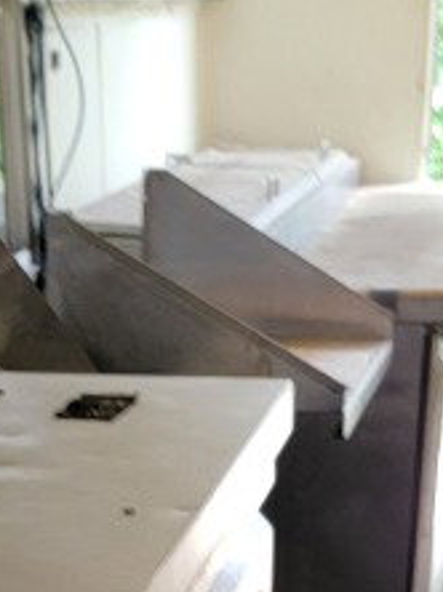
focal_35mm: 88
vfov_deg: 17.9
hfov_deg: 16.7
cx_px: 112
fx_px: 1504
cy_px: 1060
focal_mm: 6.7
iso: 160
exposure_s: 1/120
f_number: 1.8
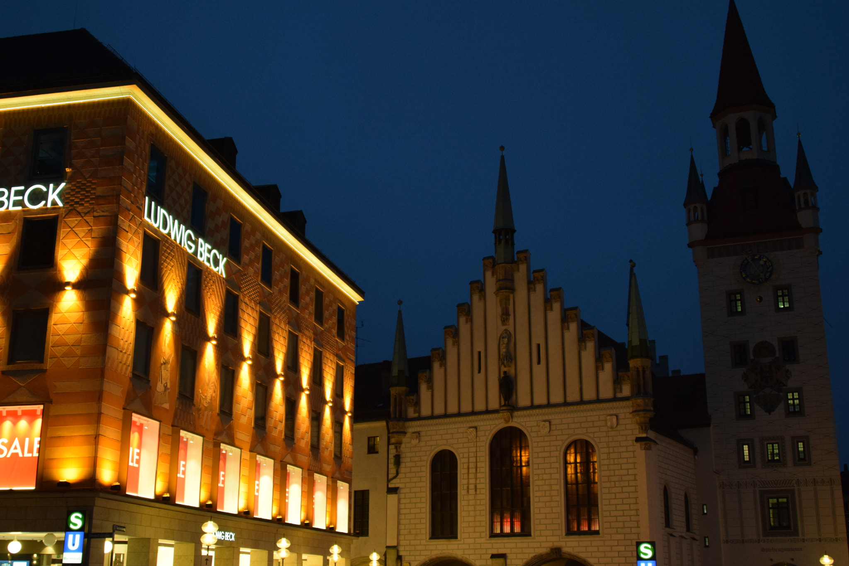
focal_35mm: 42
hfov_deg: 46.4
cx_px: 424
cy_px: 283
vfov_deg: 31.9
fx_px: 990
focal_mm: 28
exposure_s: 1/60
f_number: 3.5
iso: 1400
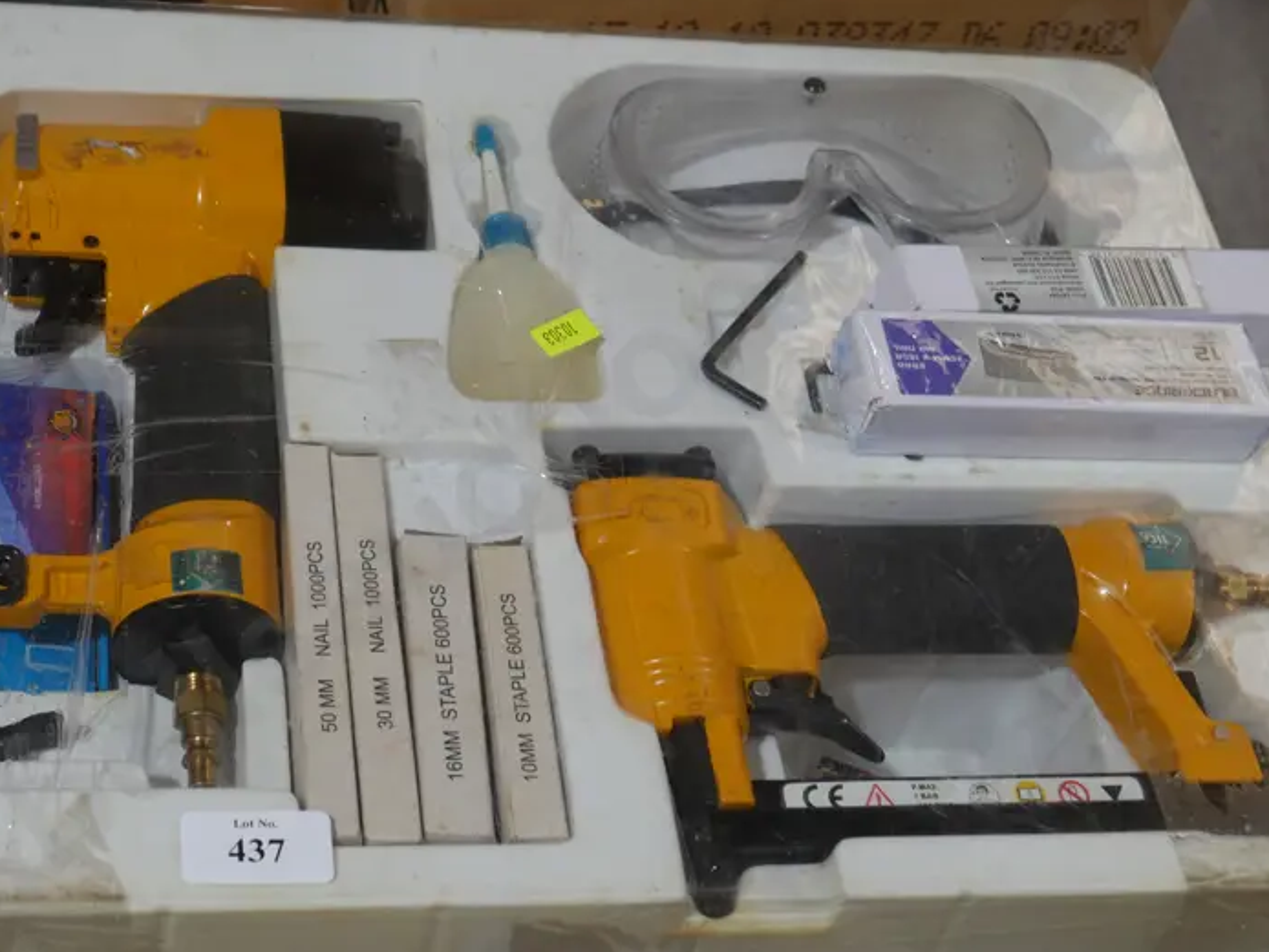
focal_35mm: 62
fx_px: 2274
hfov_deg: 31.0
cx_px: 435
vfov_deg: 23.6
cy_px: 536
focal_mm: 21
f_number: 4.6
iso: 200
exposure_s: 1/60
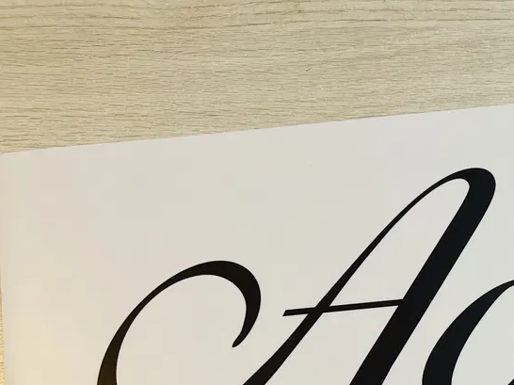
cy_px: 429
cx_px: 569
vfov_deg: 22.6
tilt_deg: -85.2
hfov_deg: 28.7
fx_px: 905
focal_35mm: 61
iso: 125
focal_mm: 5.7
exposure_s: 1/120
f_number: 1.5
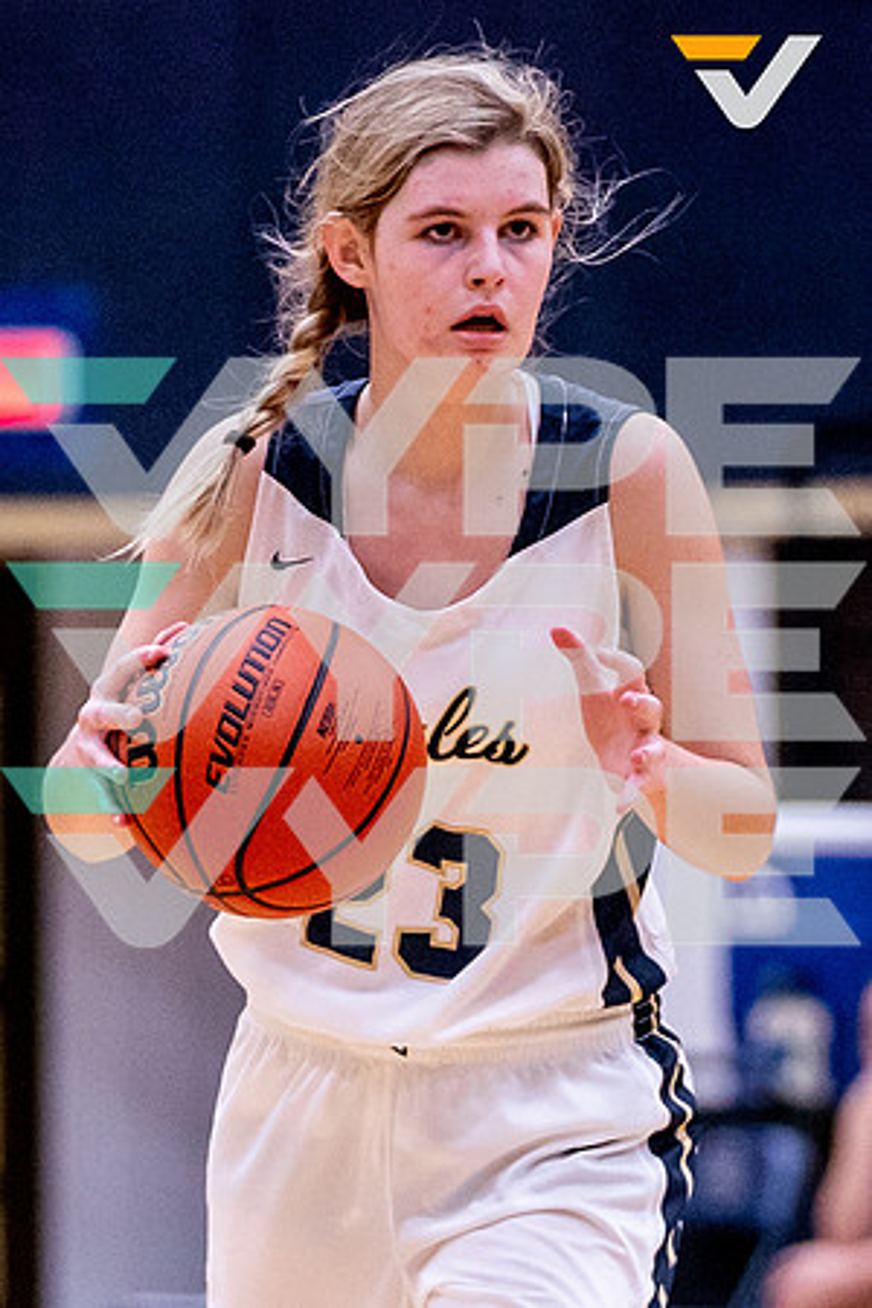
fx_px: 15462
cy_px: 1188
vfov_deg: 4.8
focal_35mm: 426
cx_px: 341
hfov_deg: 3.2
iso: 2000
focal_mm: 135
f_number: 2.8
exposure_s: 1/1250
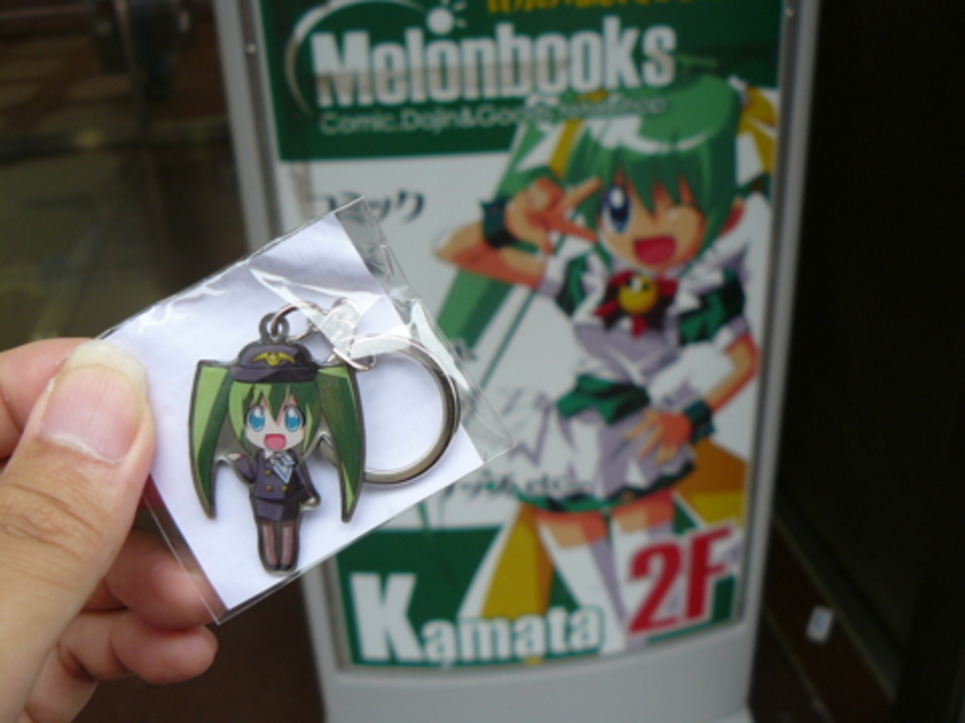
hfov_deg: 51.4
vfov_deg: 39.7
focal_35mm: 36
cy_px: 362
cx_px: 482
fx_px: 1004
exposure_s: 1/80
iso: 100
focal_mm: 6
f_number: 2.8
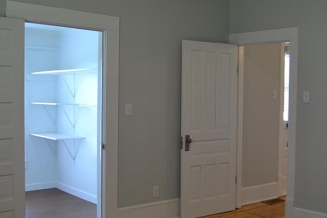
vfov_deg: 29.8
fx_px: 409
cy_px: 108
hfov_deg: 43.4
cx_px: 198
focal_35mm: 45
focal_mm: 18
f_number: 4
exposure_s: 1/60
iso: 400
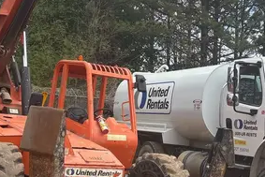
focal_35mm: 70
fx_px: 516
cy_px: 30
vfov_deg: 19.2
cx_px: 133
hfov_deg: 28.8
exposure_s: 1/2857
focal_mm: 5.96
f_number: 1.6
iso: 50
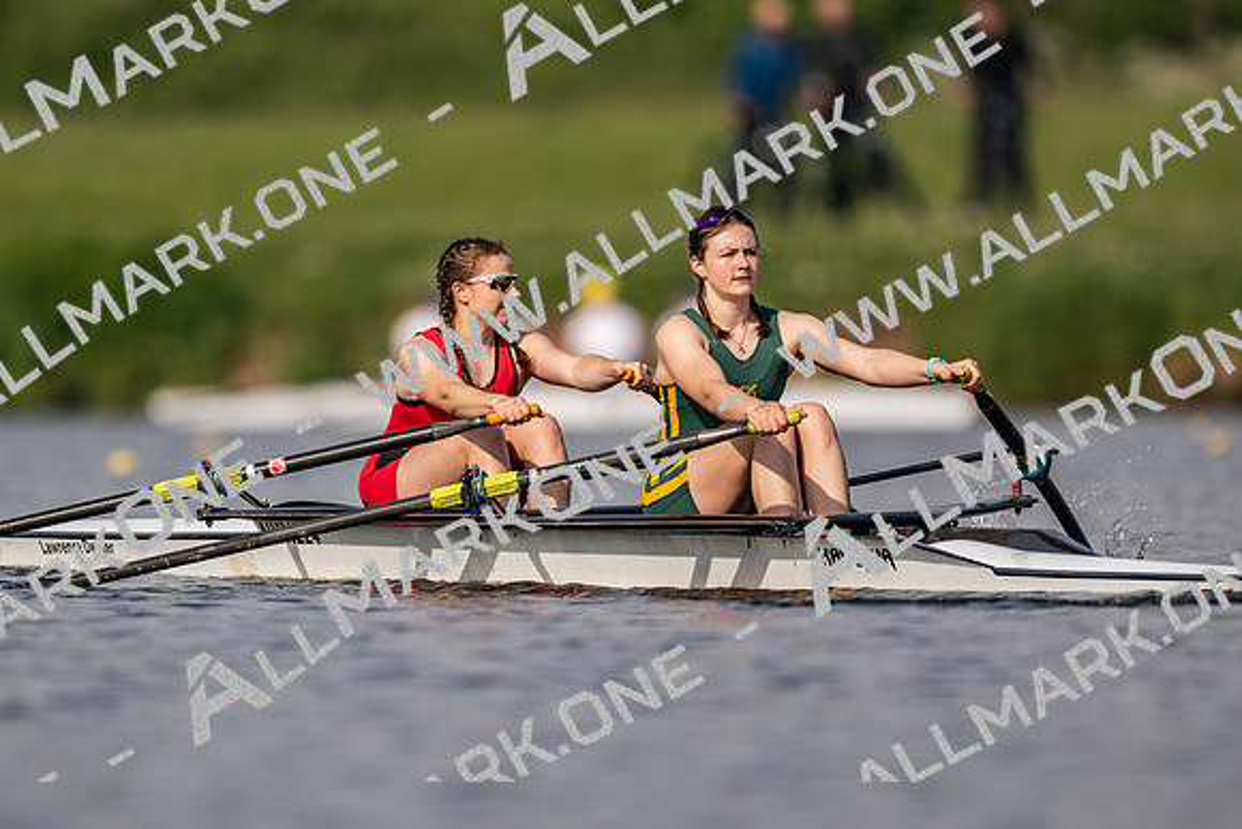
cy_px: 414
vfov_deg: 1.5
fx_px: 31072
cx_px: 621
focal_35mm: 900
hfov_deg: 2.3
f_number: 4
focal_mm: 600
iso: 200
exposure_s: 1/2500
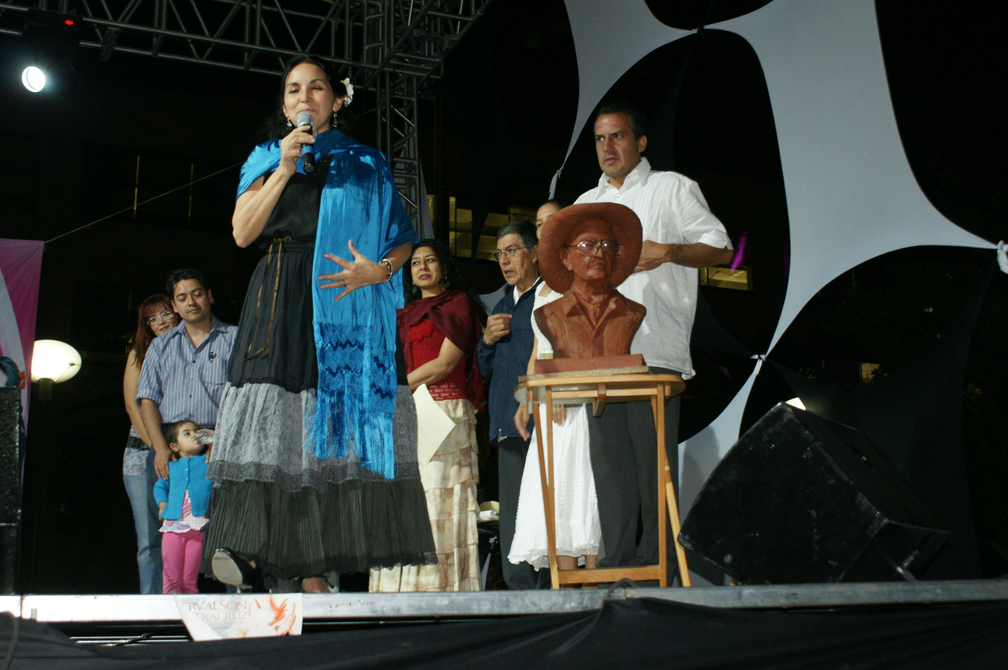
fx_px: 1259
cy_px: 335
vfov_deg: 29.8
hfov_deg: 43.6
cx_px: 504
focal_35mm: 45
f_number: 5
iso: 800
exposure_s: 1/60
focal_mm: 30
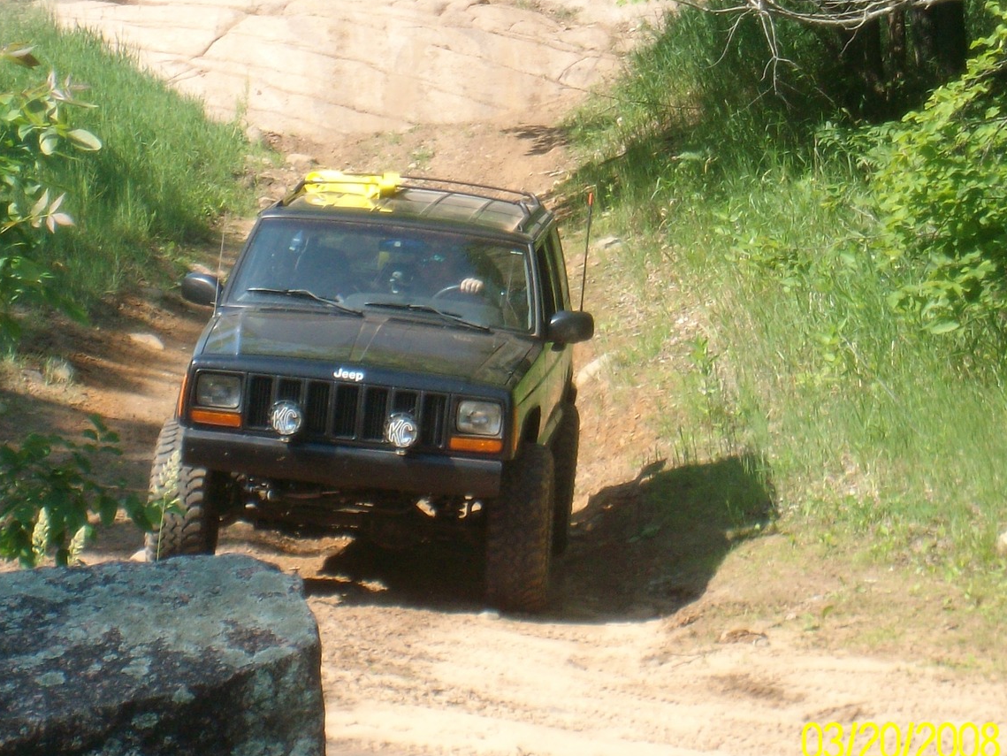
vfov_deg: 8.6
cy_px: 263
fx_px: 5034
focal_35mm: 173
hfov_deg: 11.4
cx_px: 338
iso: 80
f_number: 4.9
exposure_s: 1/228
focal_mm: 17.4
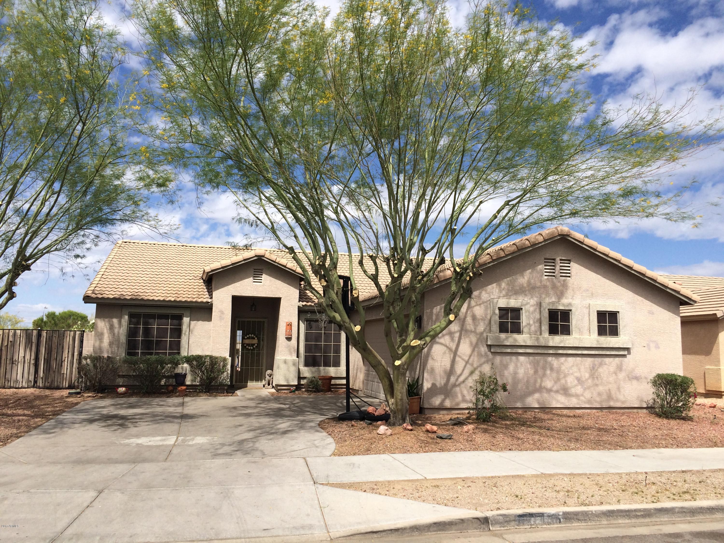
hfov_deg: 61.7
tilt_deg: +6.1
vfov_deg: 48.2
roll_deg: -0.4
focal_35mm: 29
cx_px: 362
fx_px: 607
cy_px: 272
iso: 32
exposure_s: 1/3425
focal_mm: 4.15
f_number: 2.2
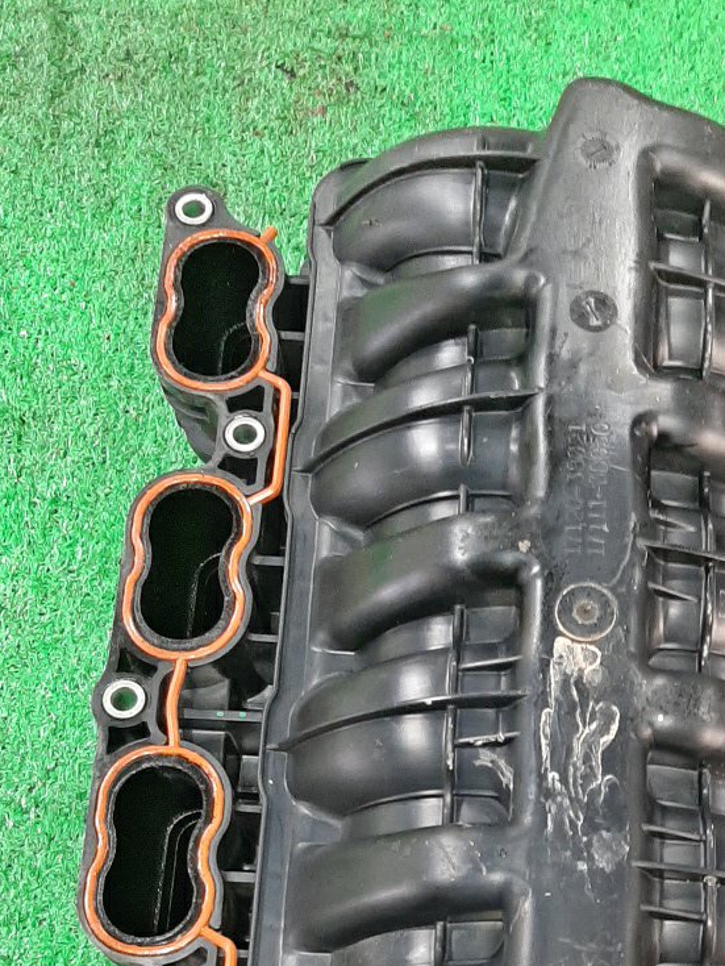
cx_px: 526
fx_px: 1423
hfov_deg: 28.2
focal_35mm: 51
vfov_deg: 35.4
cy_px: 858
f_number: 1.7
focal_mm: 3.93
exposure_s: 1/25
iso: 245
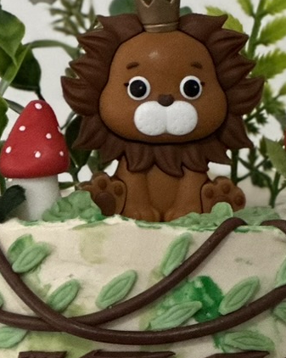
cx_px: 193
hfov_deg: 4.2
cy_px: 648
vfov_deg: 5.2
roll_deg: +0.1
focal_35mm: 365
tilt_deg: -9.6
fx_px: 3866
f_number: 2.8
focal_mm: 9
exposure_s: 1/33
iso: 320
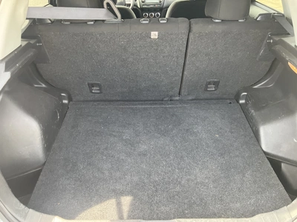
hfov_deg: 61.7
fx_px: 249
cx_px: 148
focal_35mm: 29
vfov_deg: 48.2
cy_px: 111
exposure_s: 1/122
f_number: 1.8
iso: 64
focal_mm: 3
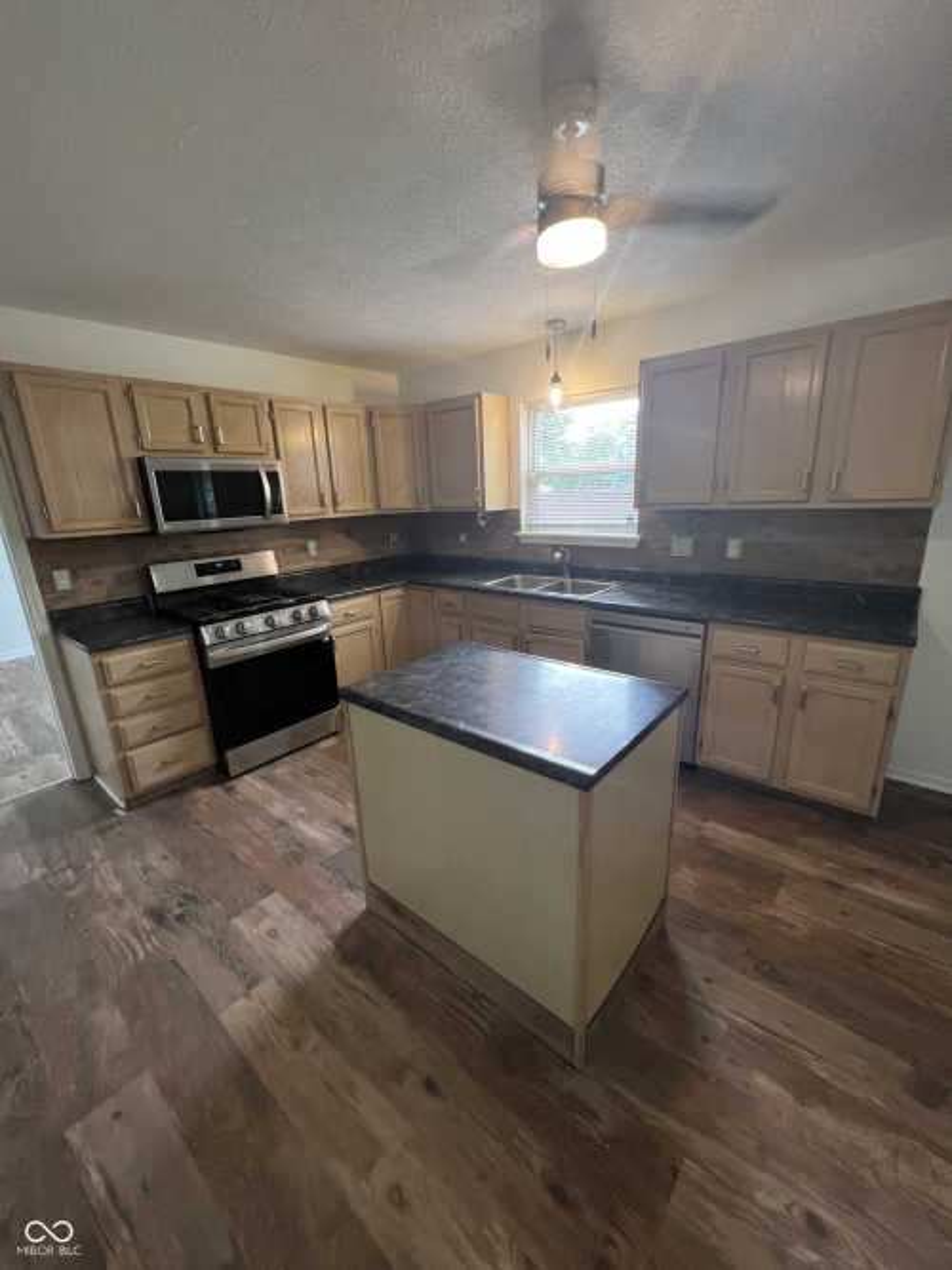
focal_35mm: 13
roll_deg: +3.5
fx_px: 477
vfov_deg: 106.2
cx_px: 476
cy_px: 635
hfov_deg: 89.9
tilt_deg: -16.4
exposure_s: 1/60
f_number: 1.8
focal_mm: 1.57
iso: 160
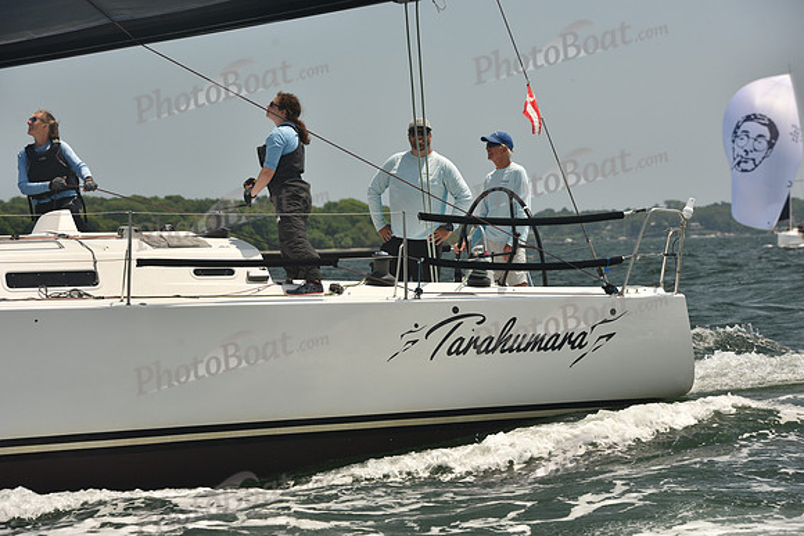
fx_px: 2591
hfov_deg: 17.6
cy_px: 268
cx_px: 402
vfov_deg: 11.8
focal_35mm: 116
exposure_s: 1/640
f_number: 7.1
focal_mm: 116
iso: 250
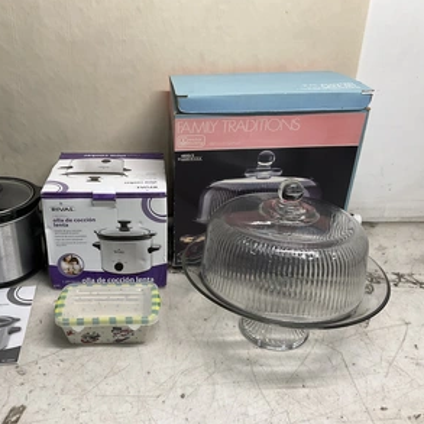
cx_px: 165
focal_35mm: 35
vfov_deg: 47.2
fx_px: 485
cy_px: 208
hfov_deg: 46.9
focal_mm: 3
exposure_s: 1/120
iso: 64
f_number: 1.8
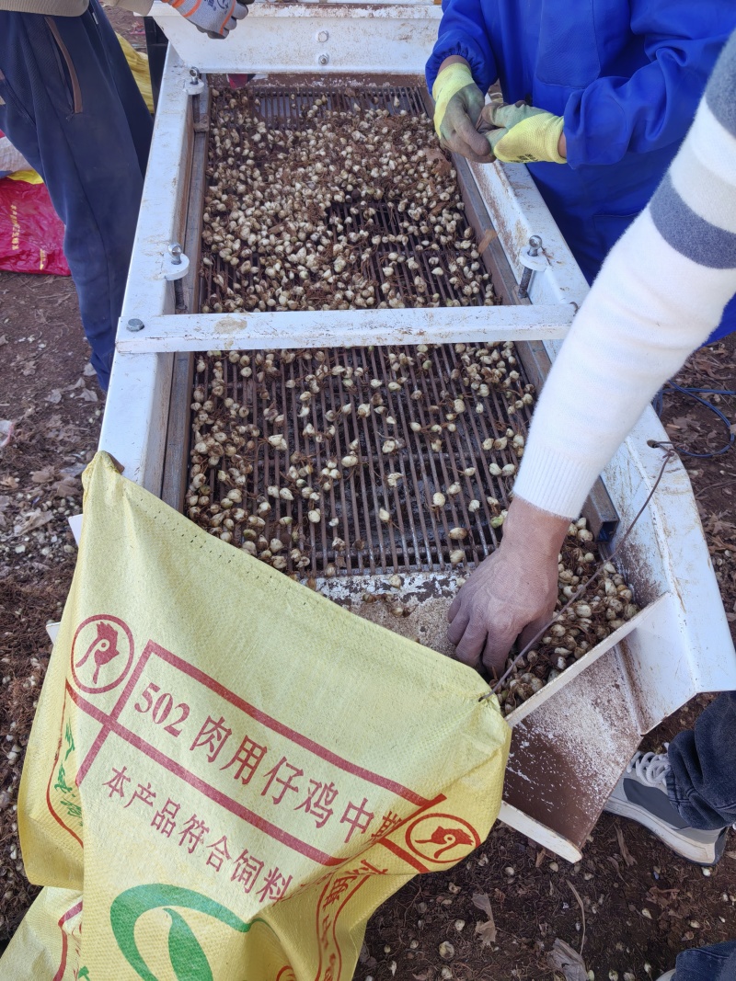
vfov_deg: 65.3
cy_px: 490
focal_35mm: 27
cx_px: 368
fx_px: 766
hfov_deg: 51.3
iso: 50
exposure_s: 1/253
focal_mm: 5.72
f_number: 2
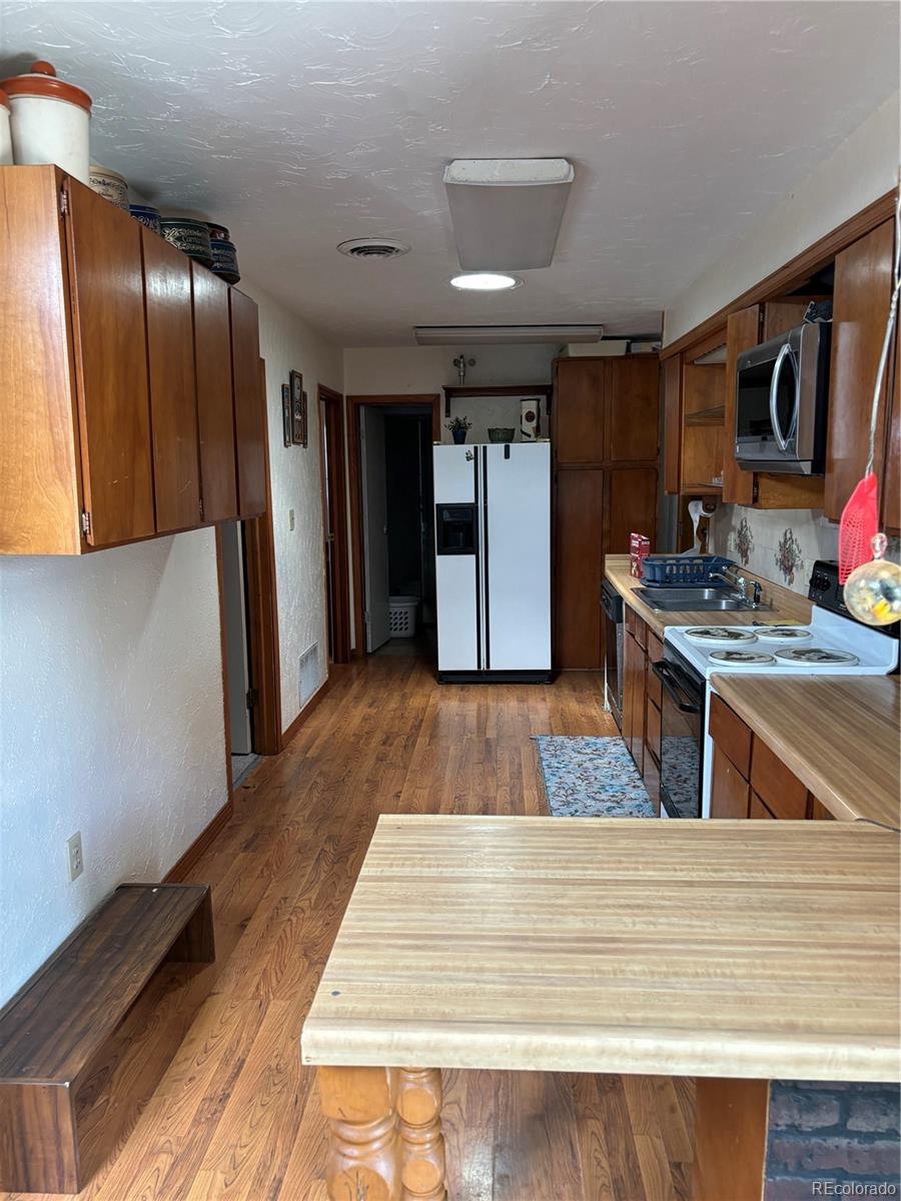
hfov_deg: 53.1
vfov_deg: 67.3
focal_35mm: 26
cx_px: 450
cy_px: 600
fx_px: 902
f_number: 1.6
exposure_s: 1/60
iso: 160
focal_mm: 5.96
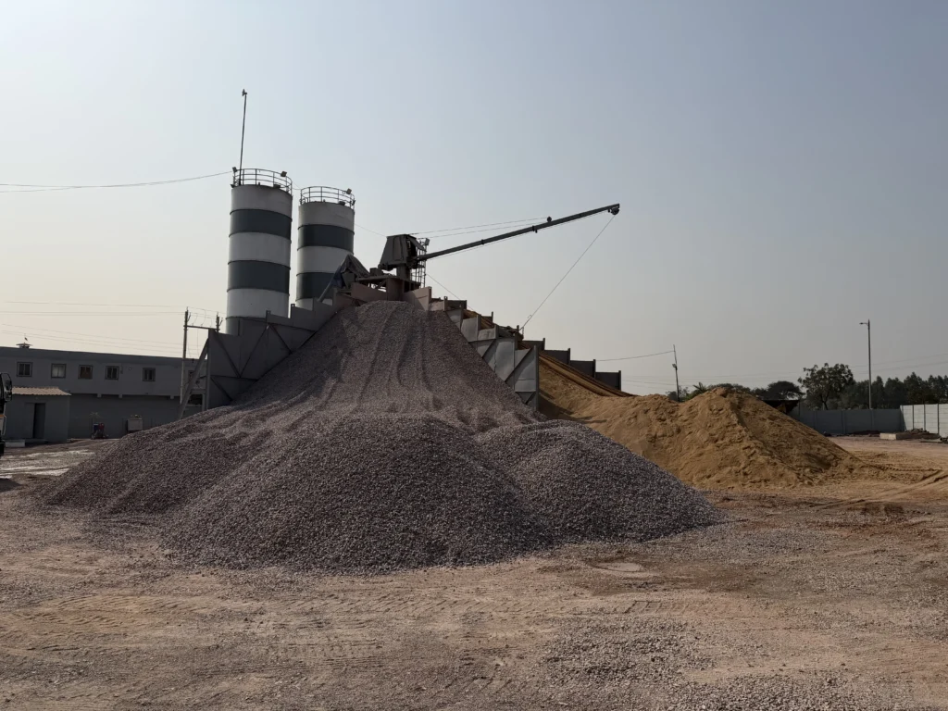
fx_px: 657
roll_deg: -1.5
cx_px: 474
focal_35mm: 24
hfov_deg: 71.6
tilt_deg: +4.1
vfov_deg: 56.8
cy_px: 356
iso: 80
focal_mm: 6.76
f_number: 1.78
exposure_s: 1/14286
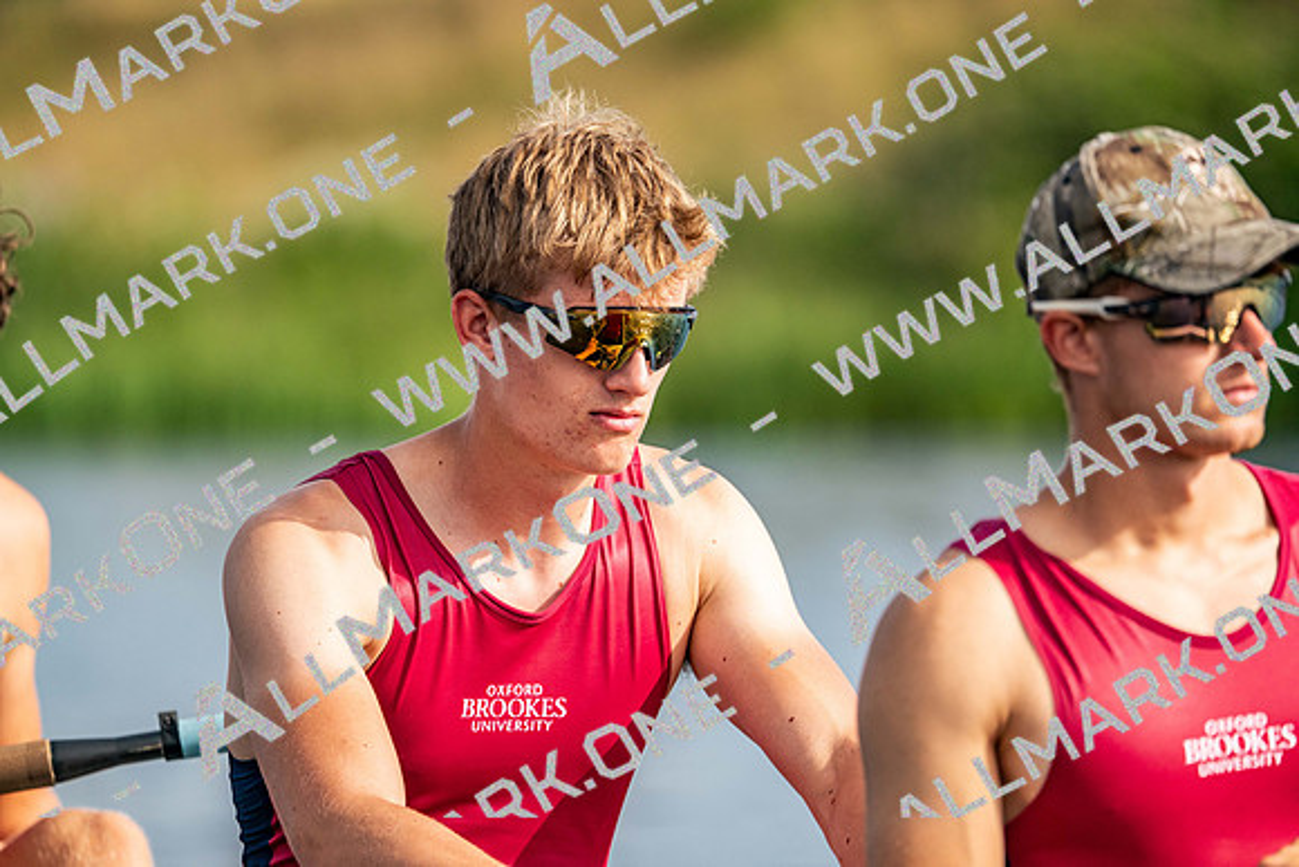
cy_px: 434
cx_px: 650
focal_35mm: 400
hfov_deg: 5.2
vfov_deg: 3.4
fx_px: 14436
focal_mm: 400
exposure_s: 1/2500
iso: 500
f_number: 4.5
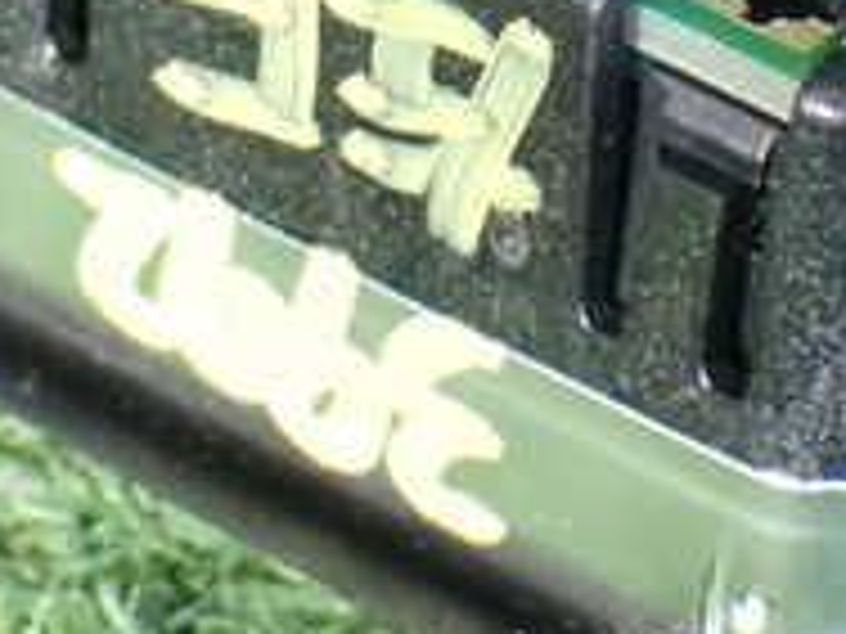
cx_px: 590
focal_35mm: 262
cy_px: -58
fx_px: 6403
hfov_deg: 7.6
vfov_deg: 5.7
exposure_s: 1/80
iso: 1250
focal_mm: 14.62
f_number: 4.3
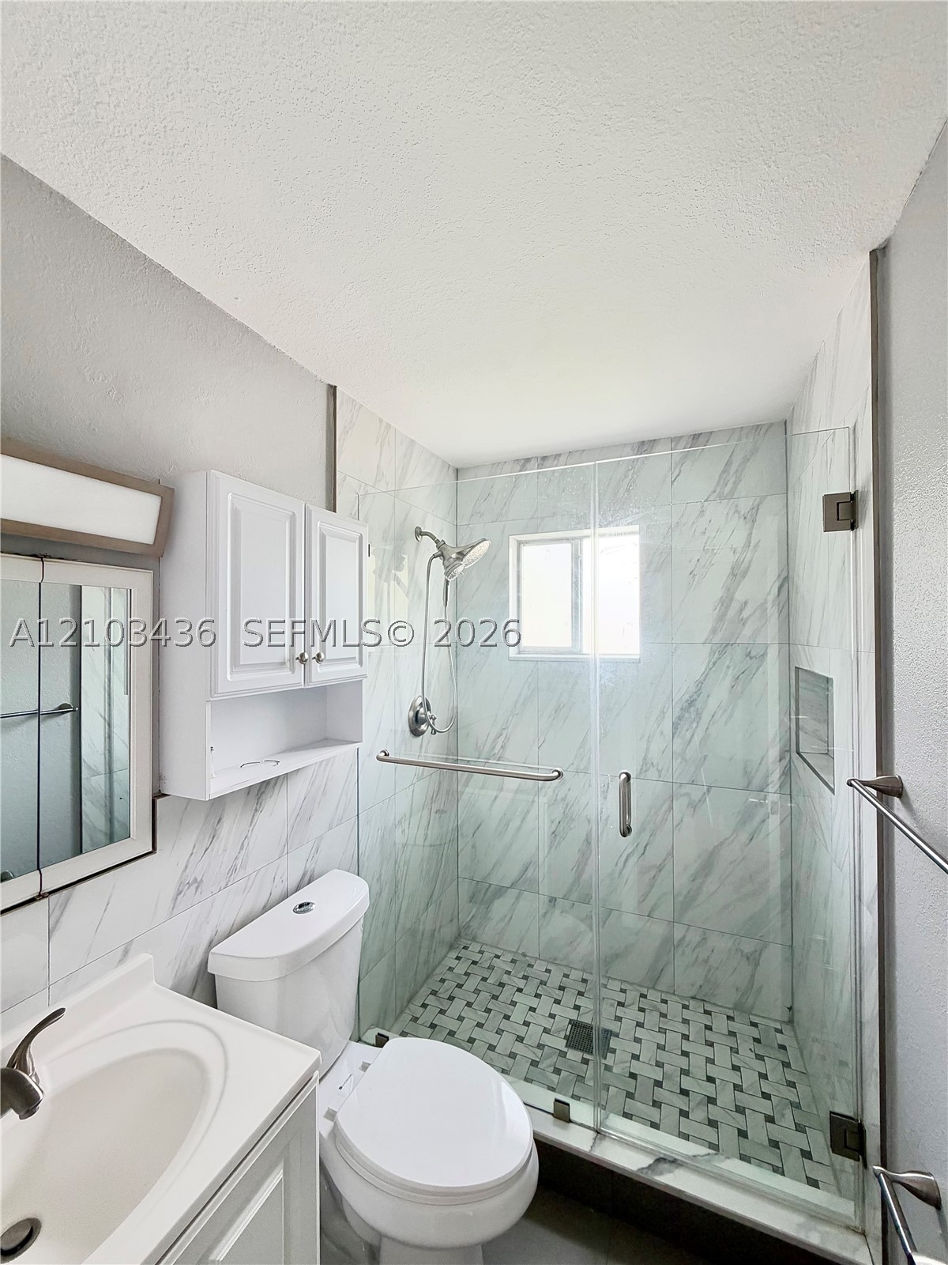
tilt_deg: +0.6
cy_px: 632
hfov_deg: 85.7
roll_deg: +0.2
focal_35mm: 14
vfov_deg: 102.1
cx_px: 474
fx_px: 511
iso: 320
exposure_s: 1/60
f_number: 2.2
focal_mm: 2.22
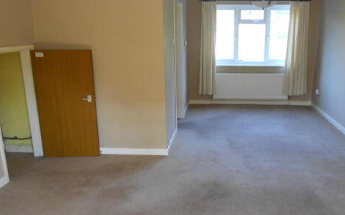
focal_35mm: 34
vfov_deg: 37.3
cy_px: 112
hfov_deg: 56.2
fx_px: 320
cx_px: 209
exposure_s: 1/30
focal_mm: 4.6
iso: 200
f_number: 3.2
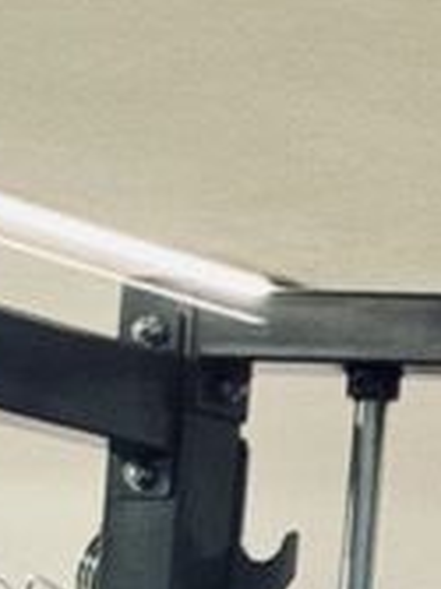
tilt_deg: +0.0
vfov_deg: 6.0
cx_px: 781
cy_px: 1443
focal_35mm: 317
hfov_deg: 4.6
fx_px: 5392
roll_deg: -1.8
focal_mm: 6.76
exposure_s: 1/50
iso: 160
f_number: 1.78
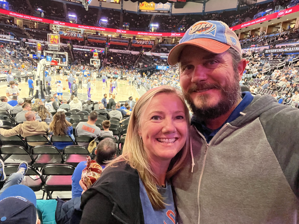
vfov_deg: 58.9
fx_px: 199
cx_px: 150
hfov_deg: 73.9
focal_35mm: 23
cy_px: 112
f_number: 2.2
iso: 250
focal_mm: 2.71
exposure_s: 1/60
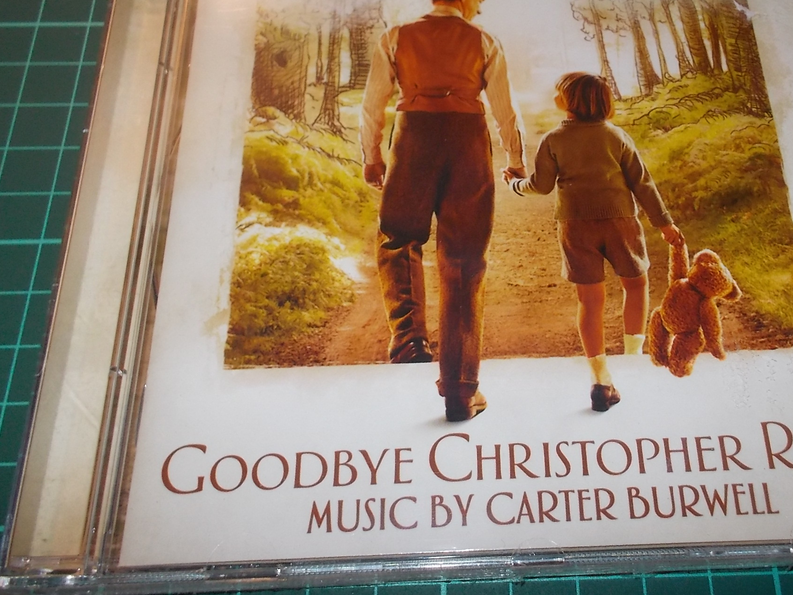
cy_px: 254
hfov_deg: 47.3
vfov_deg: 36.7
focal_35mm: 39
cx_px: 507
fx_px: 893
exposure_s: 1/30
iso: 200
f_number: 3.3
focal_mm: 4.1
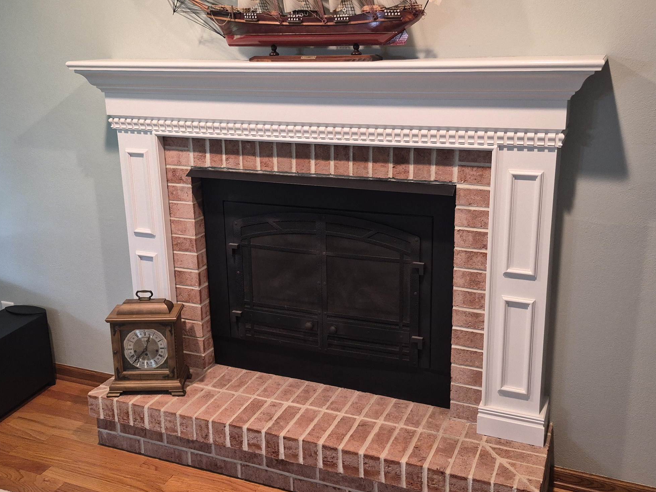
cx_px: 316
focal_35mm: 36
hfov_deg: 51.3
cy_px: 233
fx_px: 682
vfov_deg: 39.6
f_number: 1.8
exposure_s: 1/120
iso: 640
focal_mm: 5.4
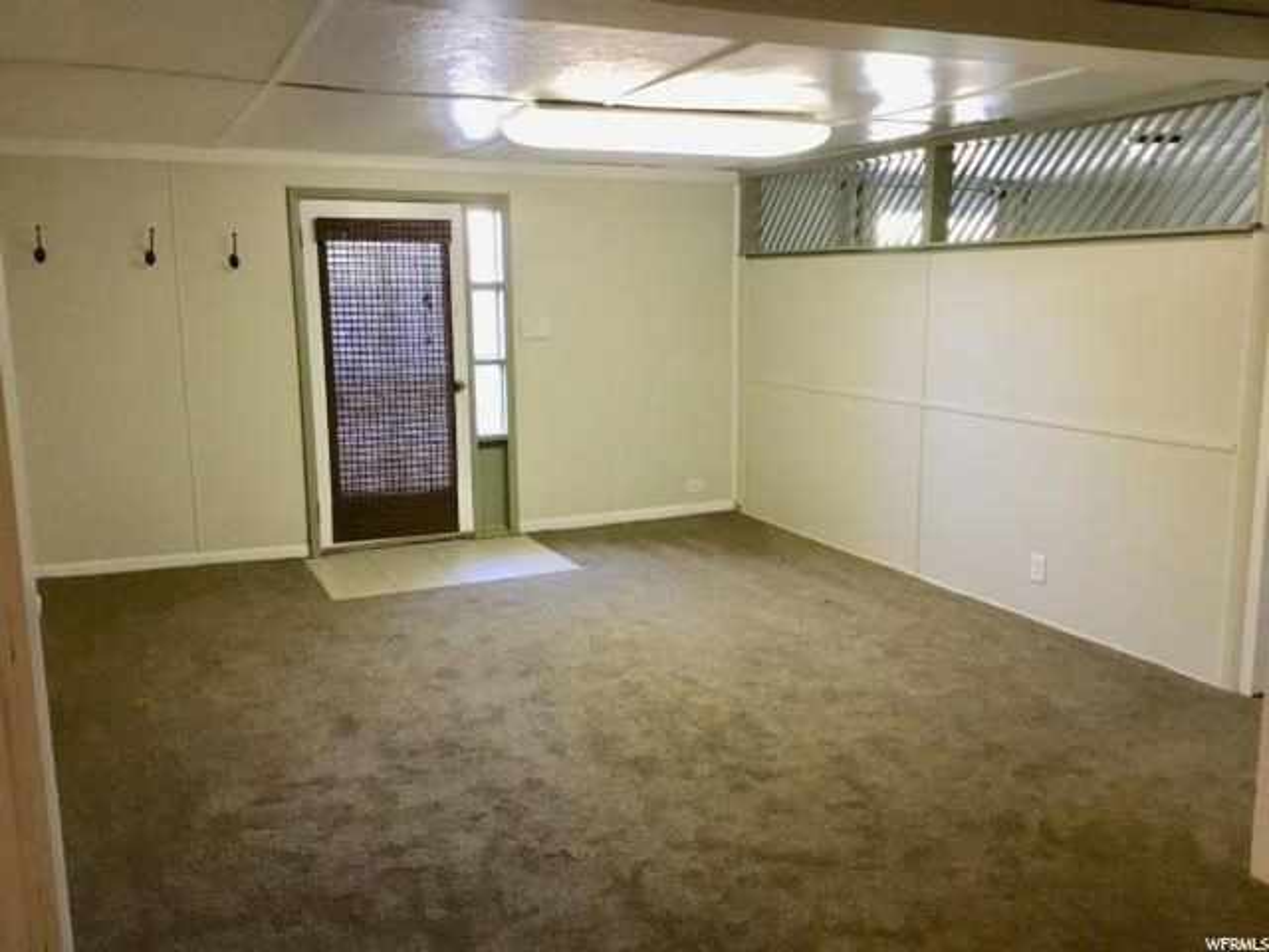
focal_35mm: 31
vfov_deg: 45.4
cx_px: 634
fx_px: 1136
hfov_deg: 58.4
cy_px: 476
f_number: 2.4
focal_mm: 3.3
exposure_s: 1/24
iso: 200
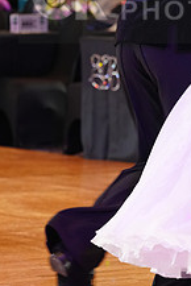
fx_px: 2360
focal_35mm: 297
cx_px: 201
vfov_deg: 6.9
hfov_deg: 4.6
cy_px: 0
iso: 1600
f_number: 4.5
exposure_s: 1/200
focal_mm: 111
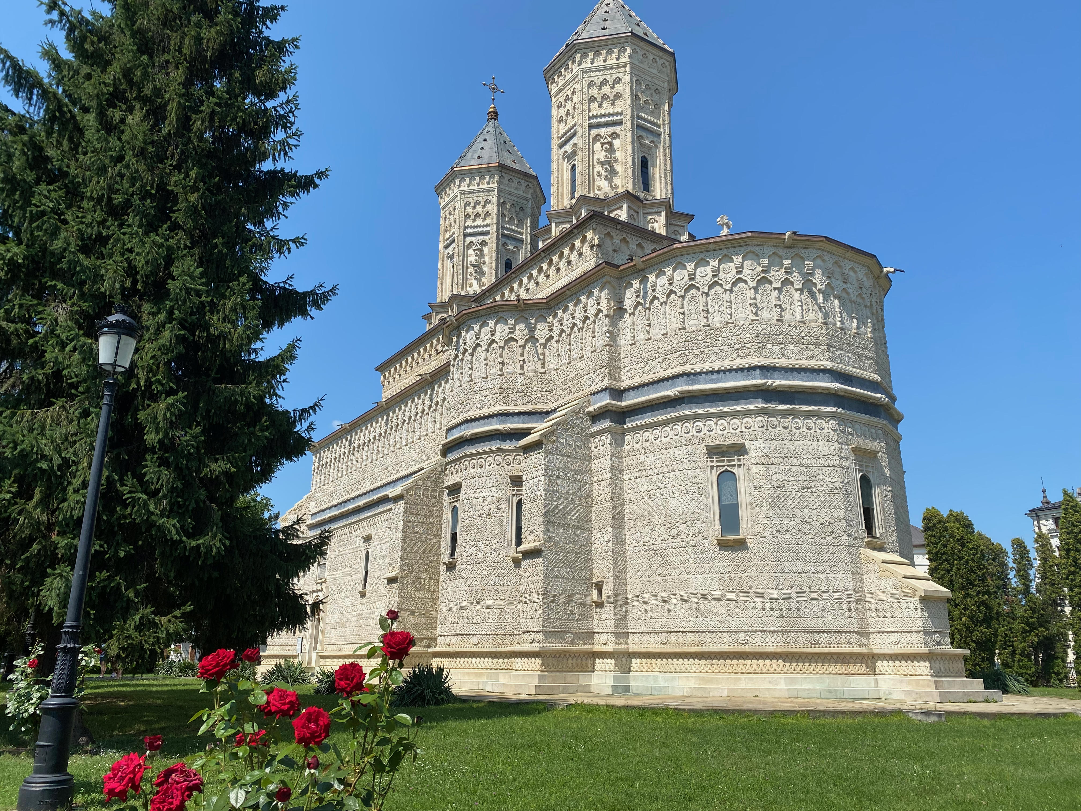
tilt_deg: +17.8
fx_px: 812
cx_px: 540
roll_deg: -0.7
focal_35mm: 26
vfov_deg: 53.1
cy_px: 406
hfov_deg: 67.3
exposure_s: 1/3401
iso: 32
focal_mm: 4.25
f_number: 1.8
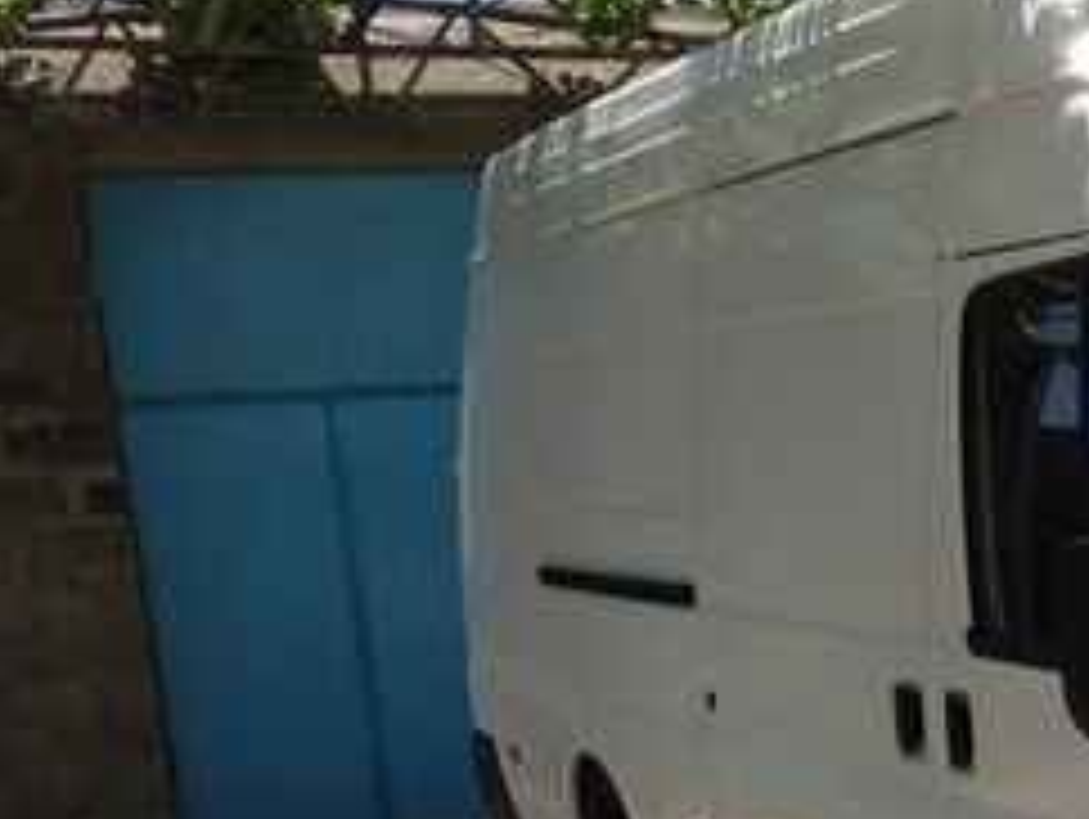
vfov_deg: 17.9
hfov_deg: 23.4
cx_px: 1156
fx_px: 2488
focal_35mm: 79
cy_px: 943
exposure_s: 1/1580
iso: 32
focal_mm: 4.15
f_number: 2.2
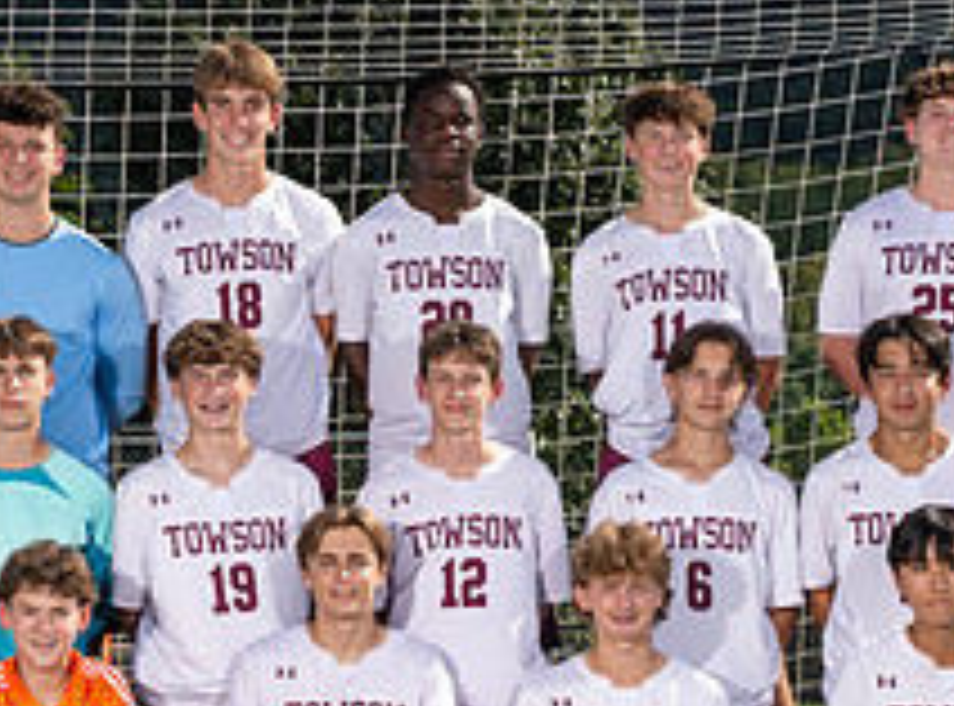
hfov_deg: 7.8
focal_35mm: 255
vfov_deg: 5.8
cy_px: 758
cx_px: 185
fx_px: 6996
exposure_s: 1/160
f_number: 7.1
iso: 50
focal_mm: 70
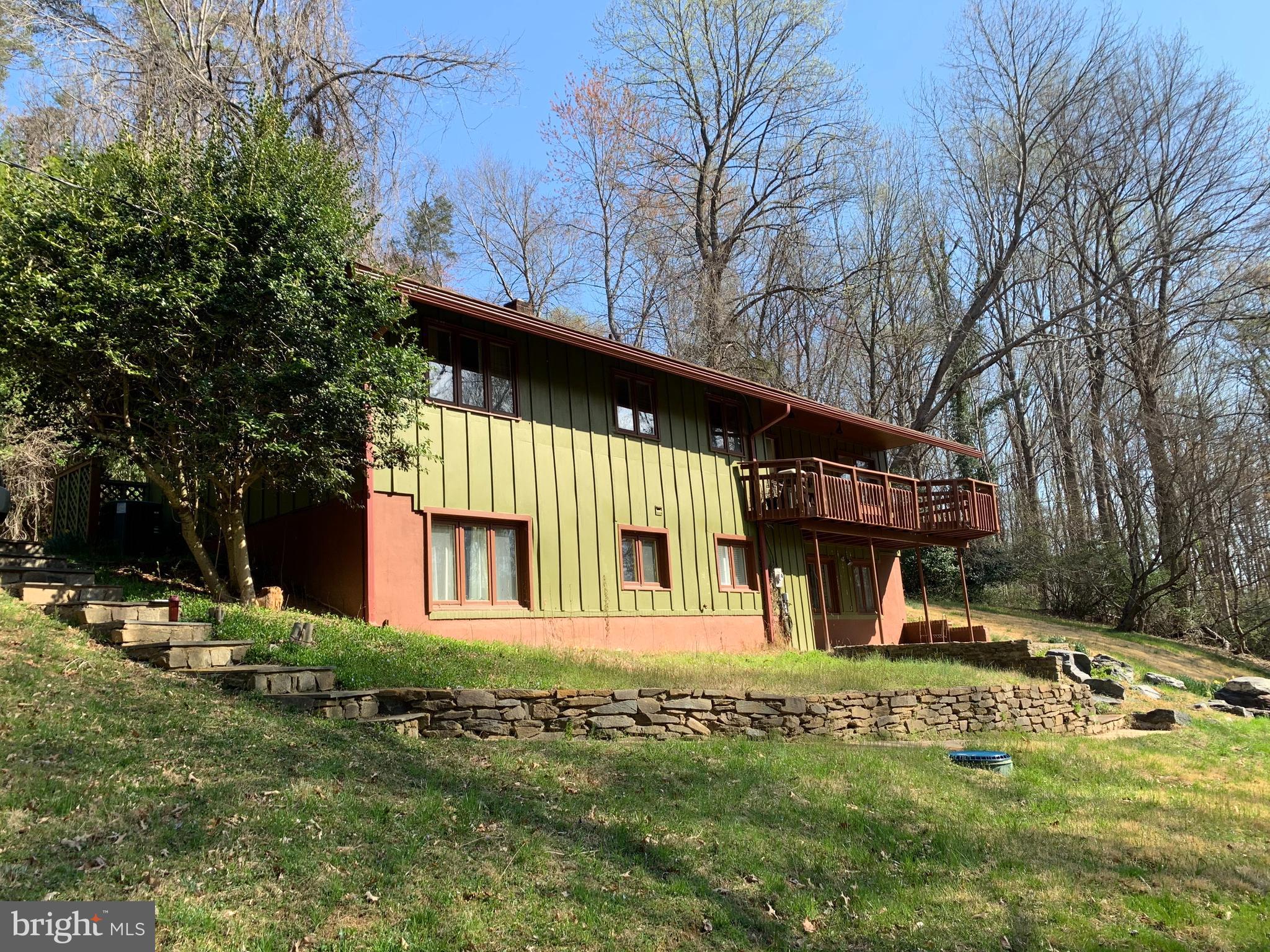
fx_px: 954
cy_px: 476
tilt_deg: +11.6
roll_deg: +4.1
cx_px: 635
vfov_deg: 53.1
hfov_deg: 67.3
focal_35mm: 26
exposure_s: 1/842
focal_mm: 4.25
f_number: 1.8
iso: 25
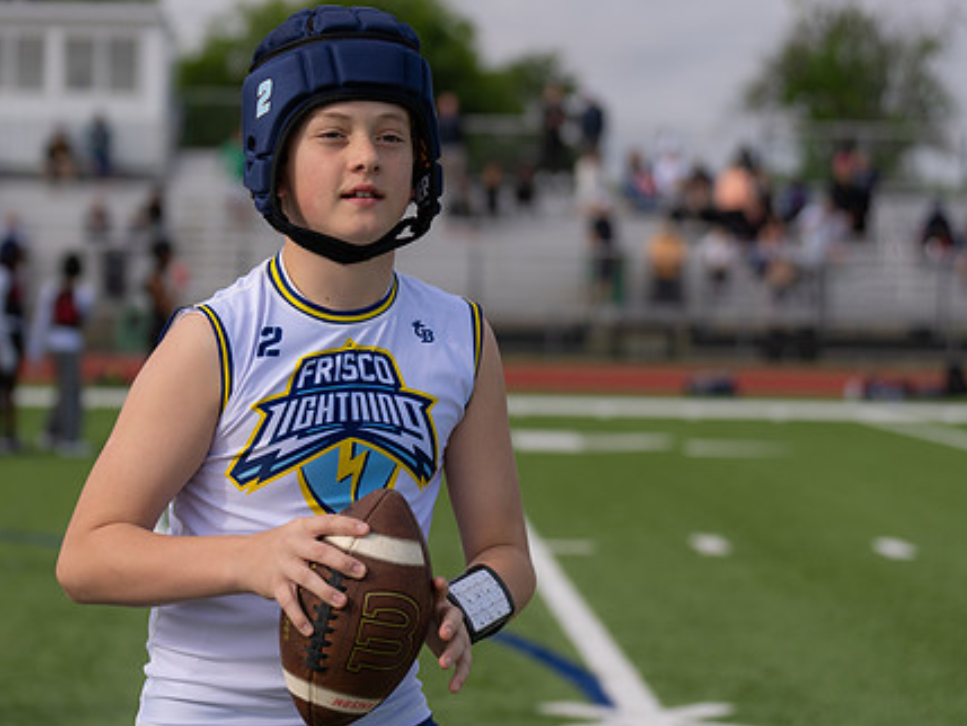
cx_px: 345
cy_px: 336
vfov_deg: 14.0
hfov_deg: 18.5
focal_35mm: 106
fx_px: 2962
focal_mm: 70
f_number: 2.8
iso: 100
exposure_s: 1/2000
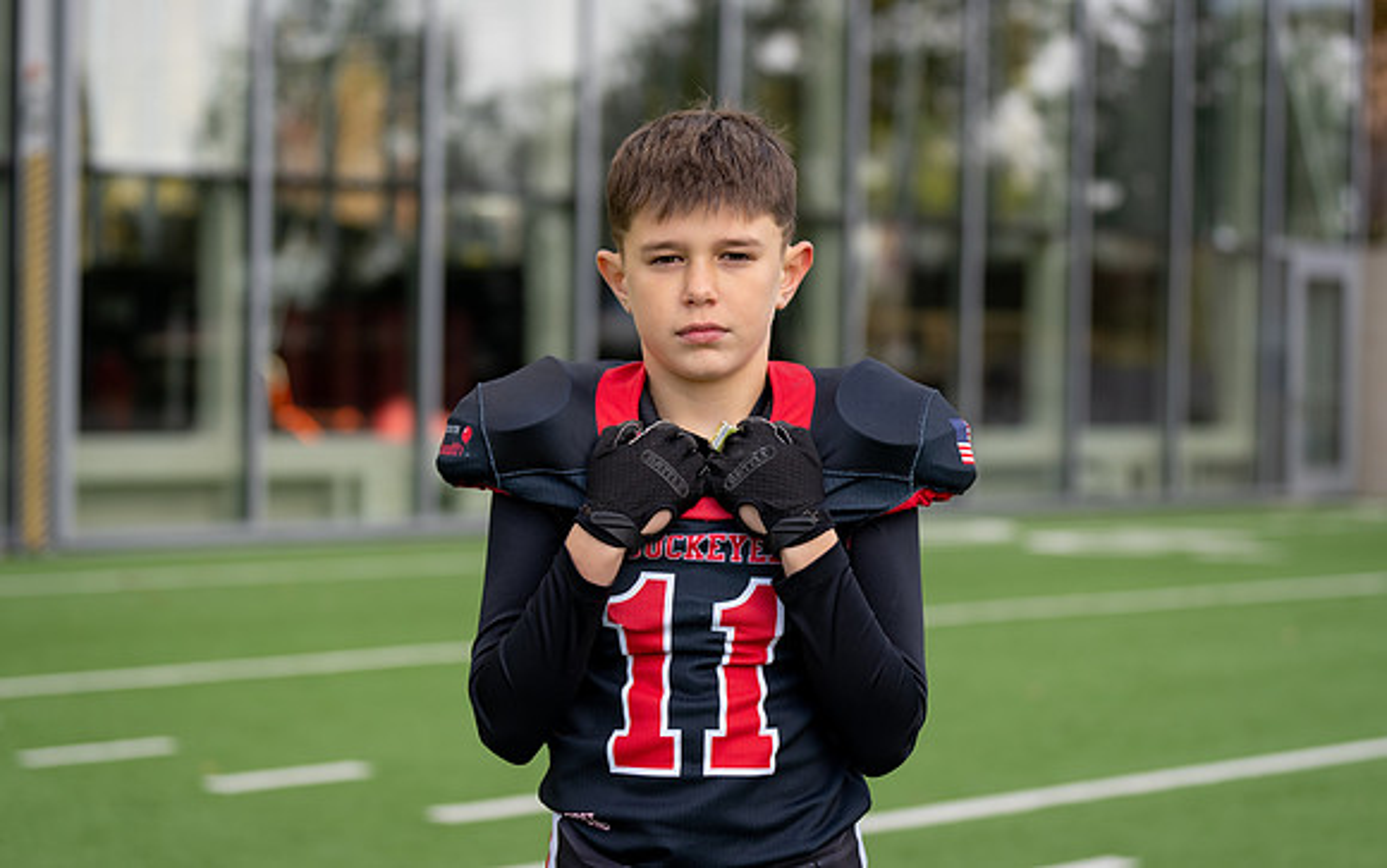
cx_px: 699
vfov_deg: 15.0
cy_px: 456
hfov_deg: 23.8
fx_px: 3287
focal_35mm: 87
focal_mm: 70
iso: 100
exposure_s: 1/400
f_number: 2.8
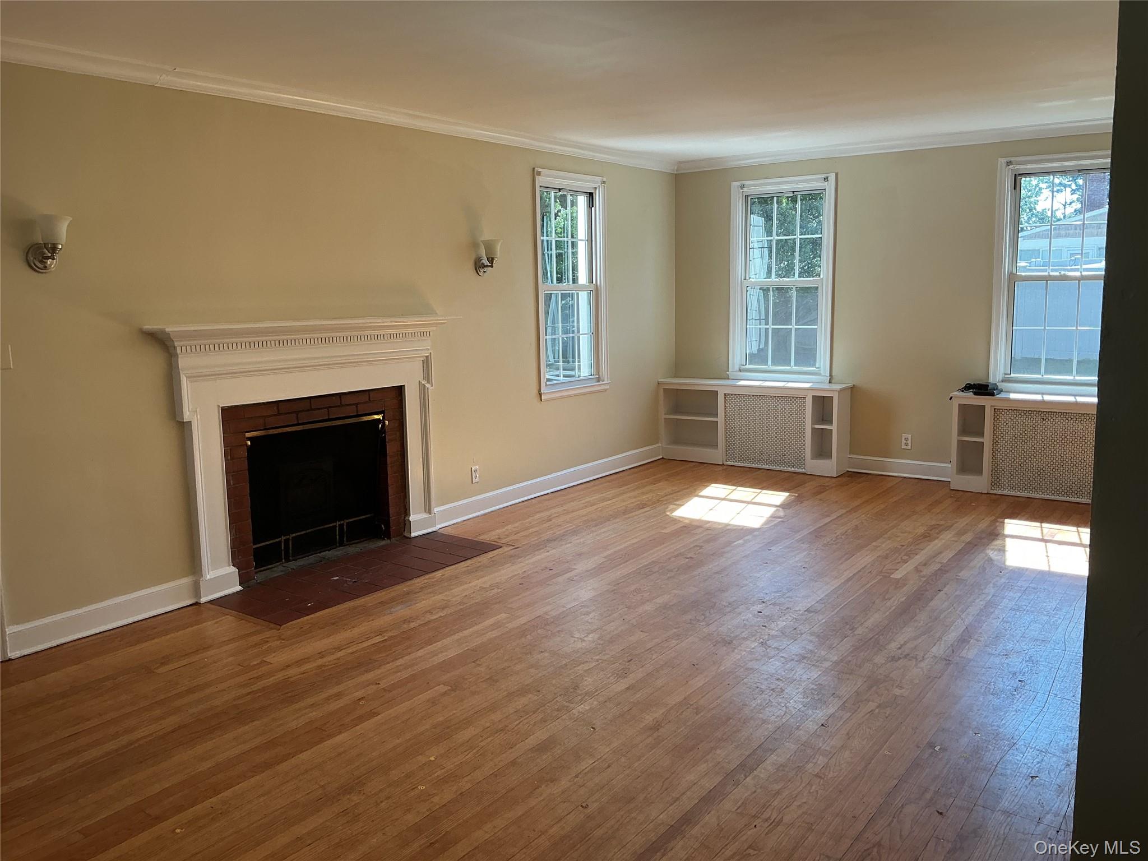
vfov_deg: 48.2
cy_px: 430
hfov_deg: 61.7
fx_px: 962
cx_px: 574
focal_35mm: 29
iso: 25
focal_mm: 3
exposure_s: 1/120
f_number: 1.8
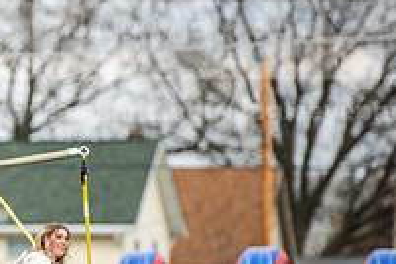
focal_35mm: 578
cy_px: 153
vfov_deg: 2.4
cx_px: -106
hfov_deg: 3.6
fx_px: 6358
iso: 100
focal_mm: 200
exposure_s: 1/800
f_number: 3.2
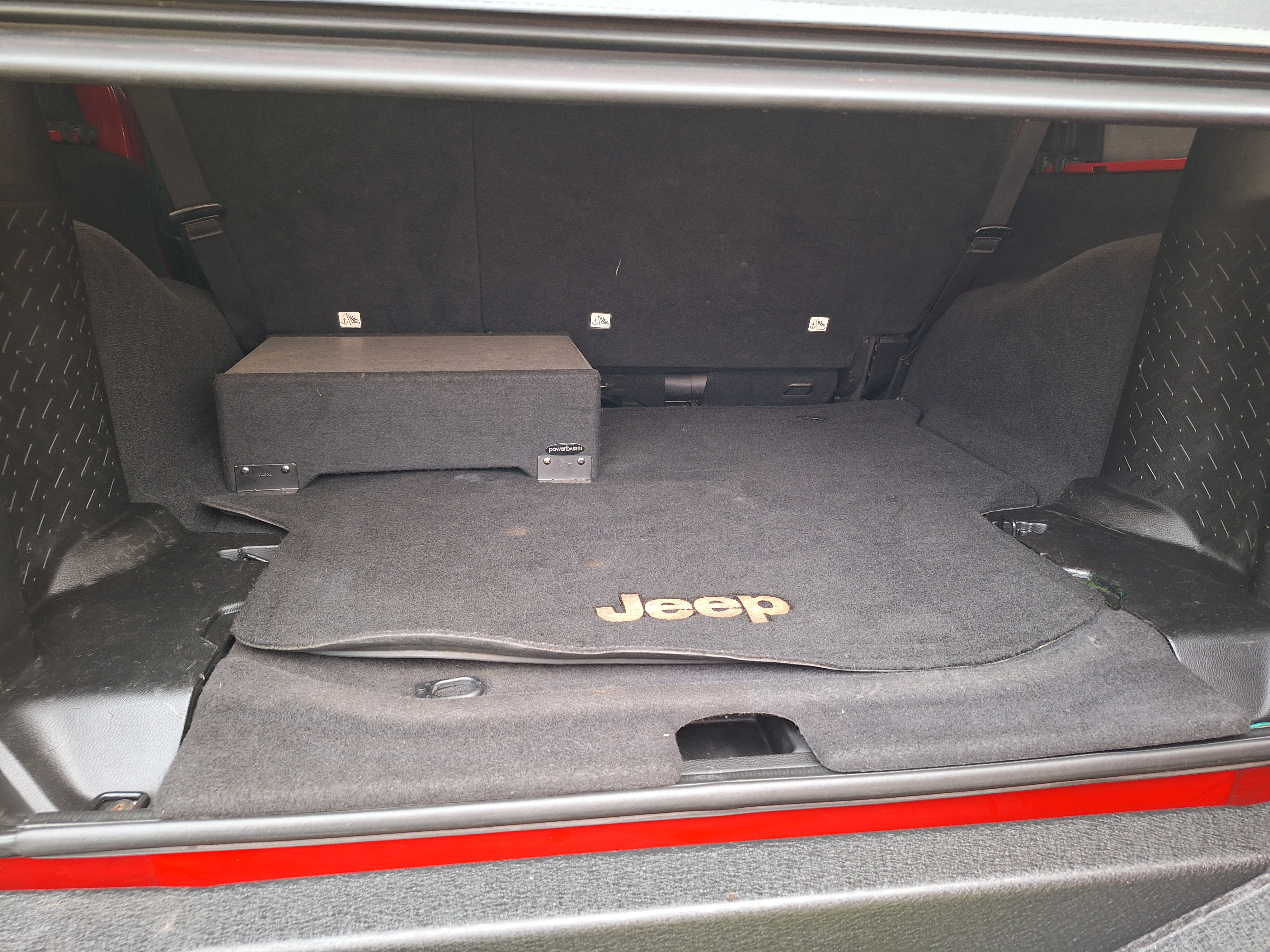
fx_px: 844
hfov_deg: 73.9
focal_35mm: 23
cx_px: 635
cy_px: 476
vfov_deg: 58.9
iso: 250
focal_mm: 5.54
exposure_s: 1/30
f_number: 1.8
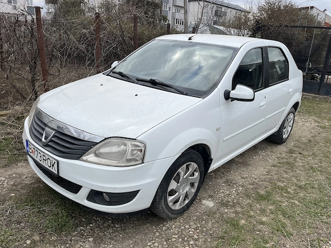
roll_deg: -4.4
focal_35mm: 27
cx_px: 170
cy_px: 127
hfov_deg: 65.3
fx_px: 258
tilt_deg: -19.5
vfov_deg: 51.3
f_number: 1.6
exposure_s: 1/1056
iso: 50
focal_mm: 5.1
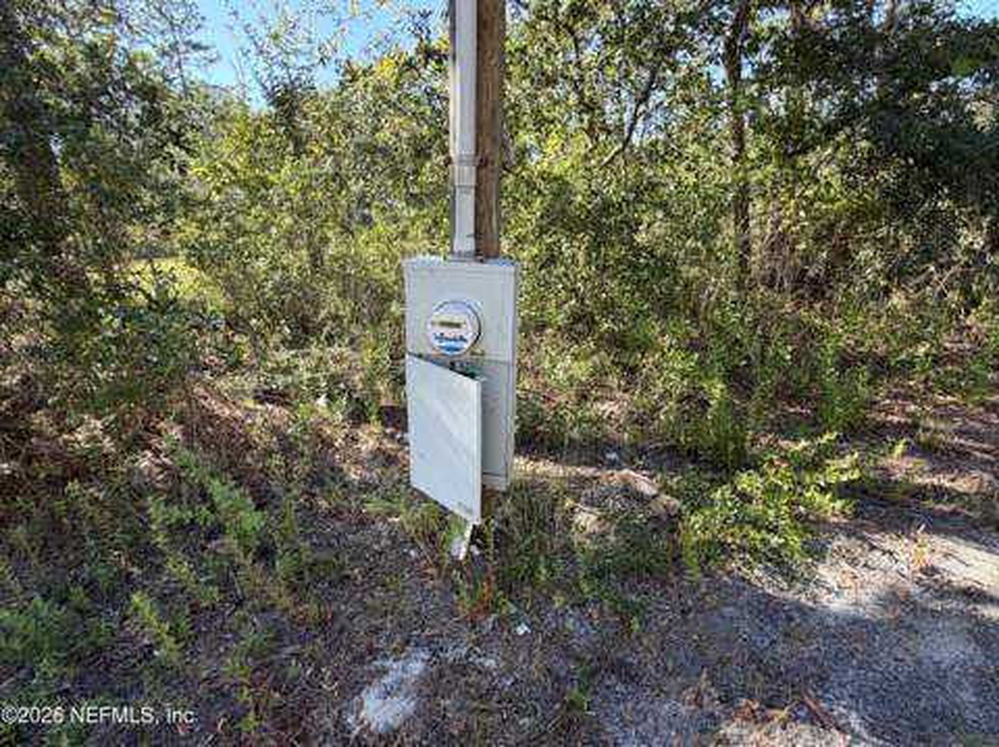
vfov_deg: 68.6
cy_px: 374
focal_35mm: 19
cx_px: 500
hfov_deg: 84.7
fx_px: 548
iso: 40
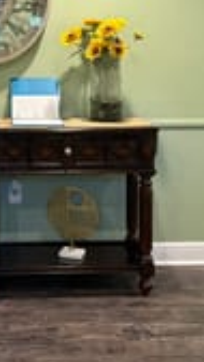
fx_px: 597
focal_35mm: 62
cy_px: 79
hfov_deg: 19.1
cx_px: 30
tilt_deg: -2.9
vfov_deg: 33.0
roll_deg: +0.3
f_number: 1.78
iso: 250
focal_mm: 6.76
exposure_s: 1/60
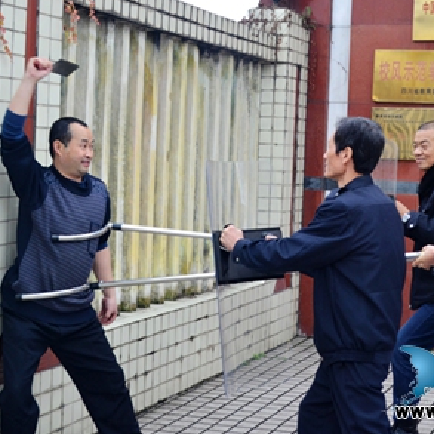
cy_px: 198
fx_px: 1050
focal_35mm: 74
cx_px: 299
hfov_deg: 23.2
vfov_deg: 23.4
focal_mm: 34
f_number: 5
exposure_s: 1/40
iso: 400
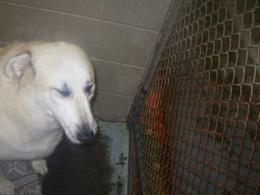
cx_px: 126
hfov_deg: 46.8
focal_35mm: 40
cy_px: 106
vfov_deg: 35.9
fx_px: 300
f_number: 2.7
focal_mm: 6
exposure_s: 1/64
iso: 200
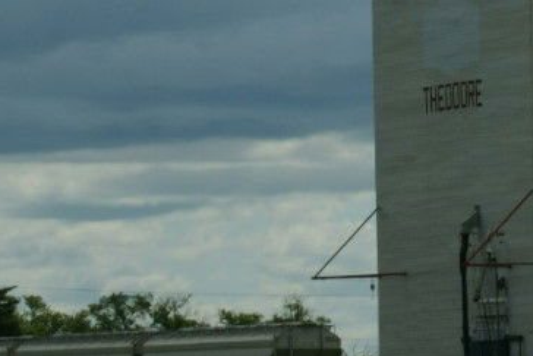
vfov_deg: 3.1
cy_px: -78
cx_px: 839
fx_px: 6646
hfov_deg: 4.6
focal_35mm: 449
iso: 100
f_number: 11
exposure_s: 1/250
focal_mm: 85
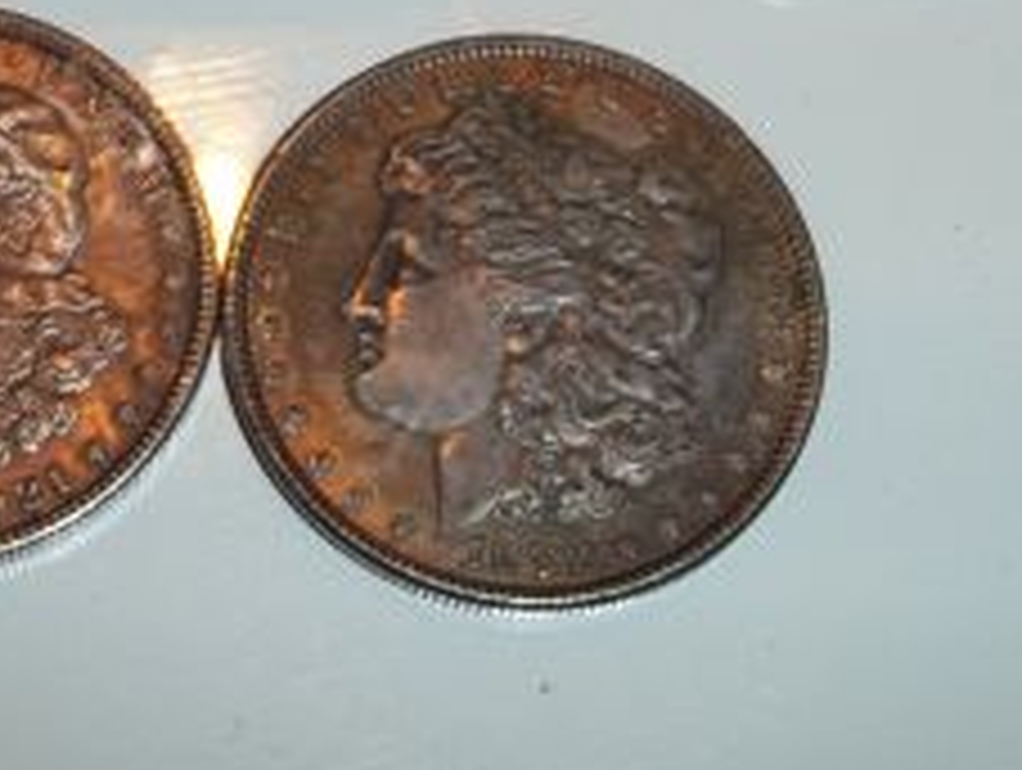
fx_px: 2809
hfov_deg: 20.2
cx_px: 108
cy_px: -95
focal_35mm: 95
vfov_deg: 15.2
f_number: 3.1
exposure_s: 1/30
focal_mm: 6.5
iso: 64
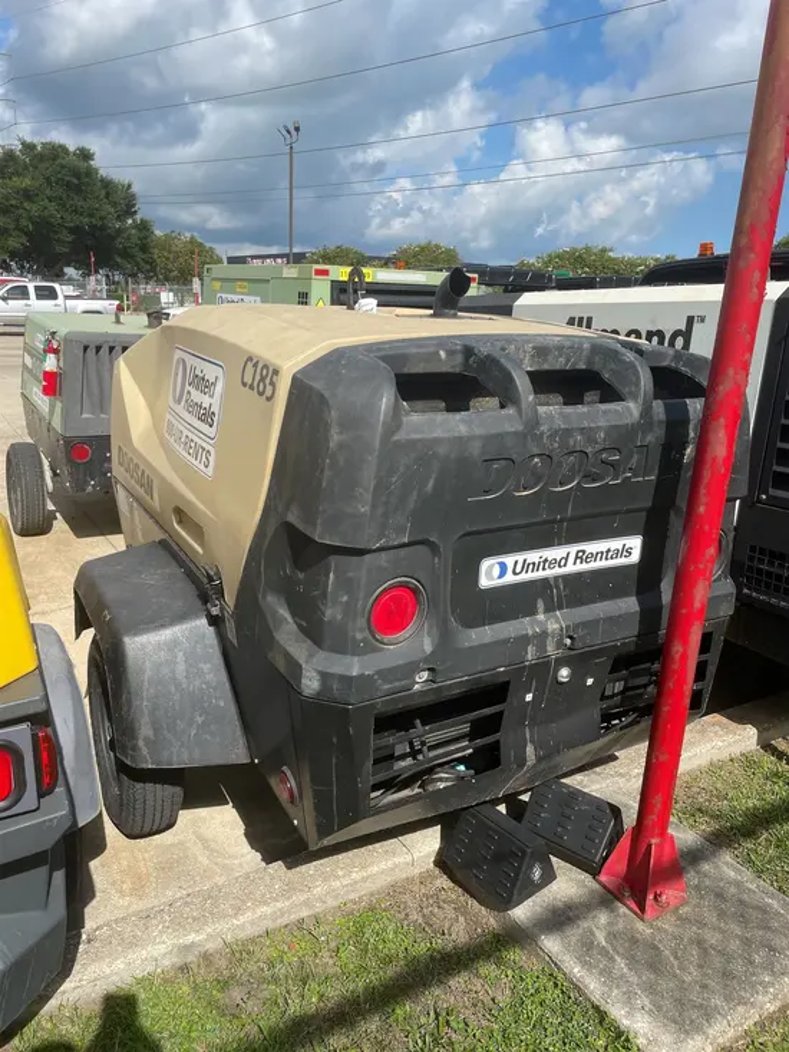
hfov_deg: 53.1
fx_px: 790
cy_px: 526
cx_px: 394
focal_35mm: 26
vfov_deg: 67.3
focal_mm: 4.2
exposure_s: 1/3610
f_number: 1.6
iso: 32
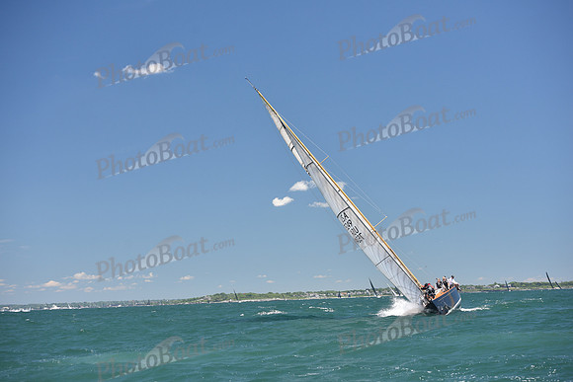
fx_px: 1114
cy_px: 191
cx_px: 286
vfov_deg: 19.5
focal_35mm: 70
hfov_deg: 28.8
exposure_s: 1/800
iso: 320
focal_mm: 70
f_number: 4.5
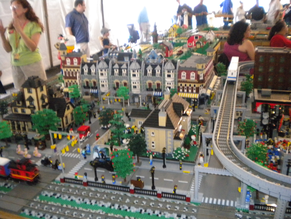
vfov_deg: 40.7
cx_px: 146
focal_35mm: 35
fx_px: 294
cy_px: 110
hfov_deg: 52.6
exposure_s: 1/36.1
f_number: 3.1
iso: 800
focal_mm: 6.3
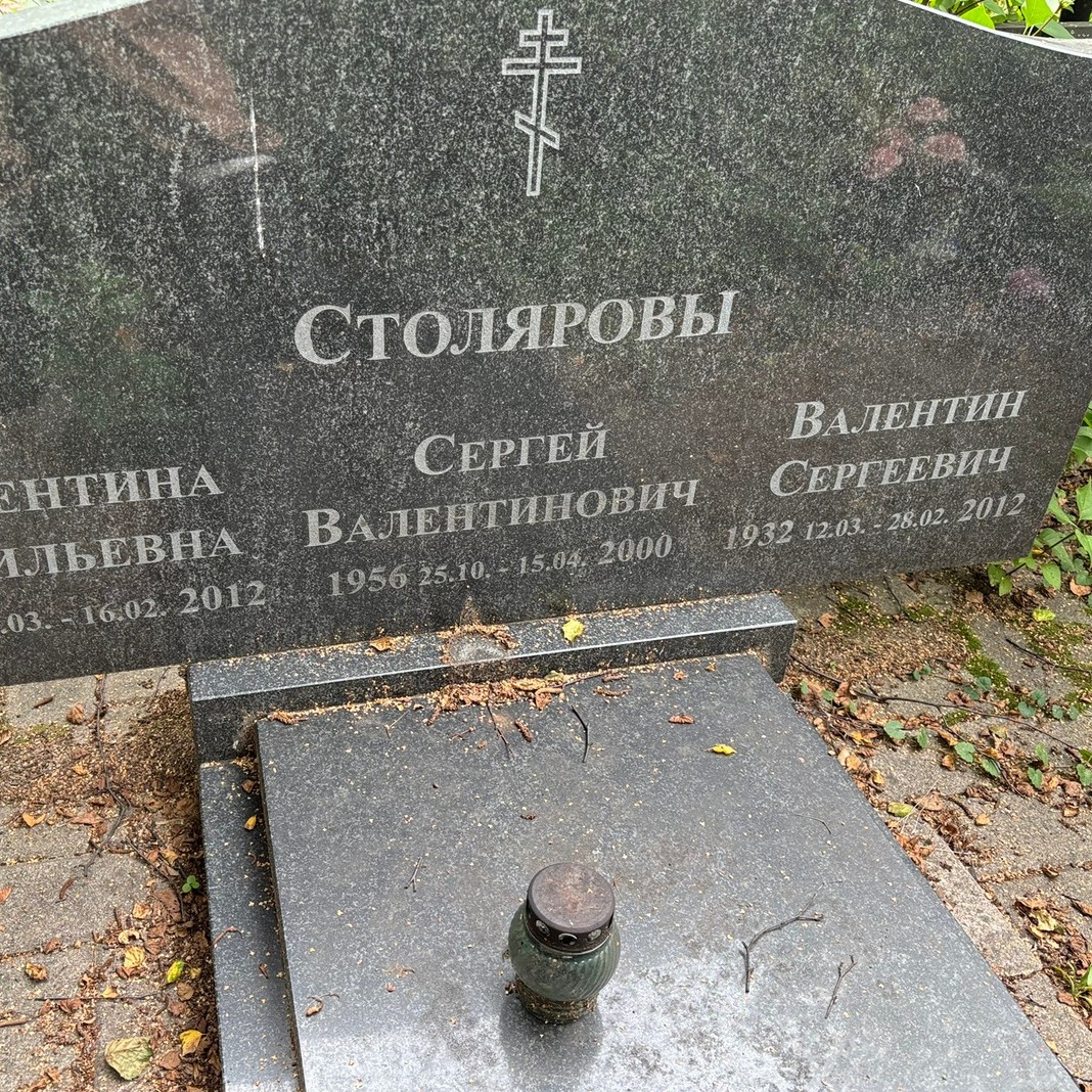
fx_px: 1106
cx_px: 458
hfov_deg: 52.3
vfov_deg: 52.5
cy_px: 546
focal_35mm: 31
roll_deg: -3.5
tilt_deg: -36.6
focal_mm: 5.96
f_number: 1.6
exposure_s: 1/64
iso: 125
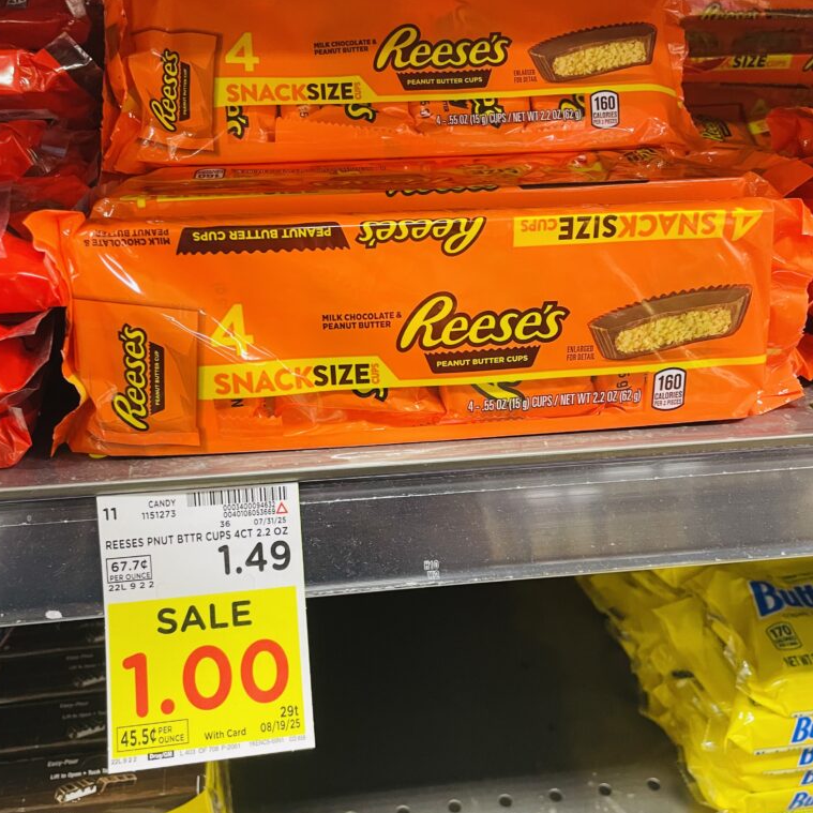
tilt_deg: -33.8
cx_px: 403
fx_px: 824
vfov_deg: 52.5
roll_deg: -0.2
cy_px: 443
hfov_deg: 52.5
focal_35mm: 31
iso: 250
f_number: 1.6
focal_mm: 4.2
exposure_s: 1/44
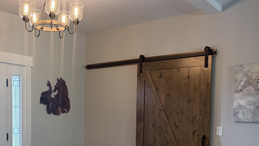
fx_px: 295
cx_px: 66
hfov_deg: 45.8
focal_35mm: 43
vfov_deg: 27.1
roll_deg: -0.2
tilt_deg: -1.7
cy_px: 121
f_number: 1.6
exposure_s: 1/120
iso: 200
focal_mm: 5.96
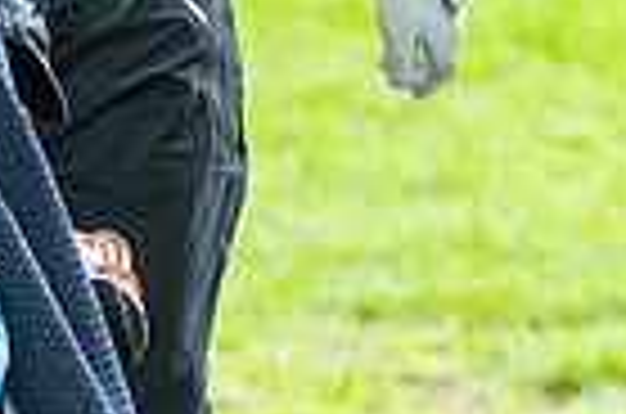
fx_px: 12196
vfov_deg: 1.9
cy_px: -434
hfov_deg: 2.9
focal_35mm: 703
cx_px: -275
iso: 800
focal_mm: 112
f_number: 4.5
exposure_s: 1/400
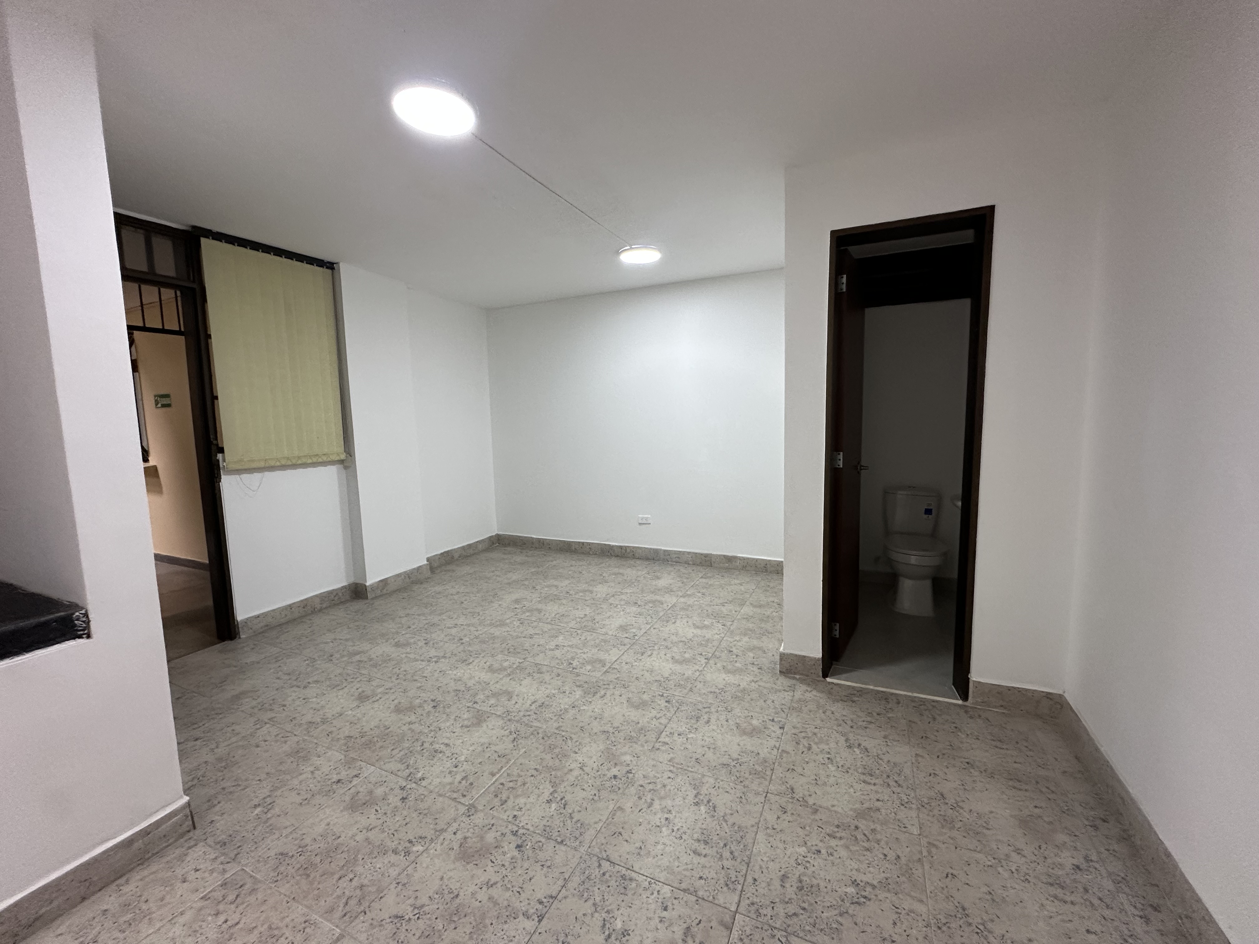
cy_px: 472
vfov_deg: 85.7
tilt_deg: -2.0
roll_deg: +0.2
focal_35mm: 14
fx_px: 509
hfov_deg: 102.1
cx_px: 630
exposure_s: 1/120
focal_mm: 2.22
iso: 200
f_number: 2.2
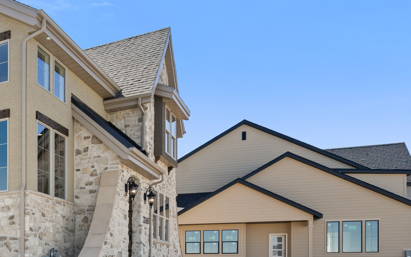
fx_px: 459
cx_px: -55
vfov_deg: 30.1
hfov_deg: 38.6
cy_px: 224
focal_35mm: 41
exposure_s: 1/60
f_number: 9
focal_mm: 17
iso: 400
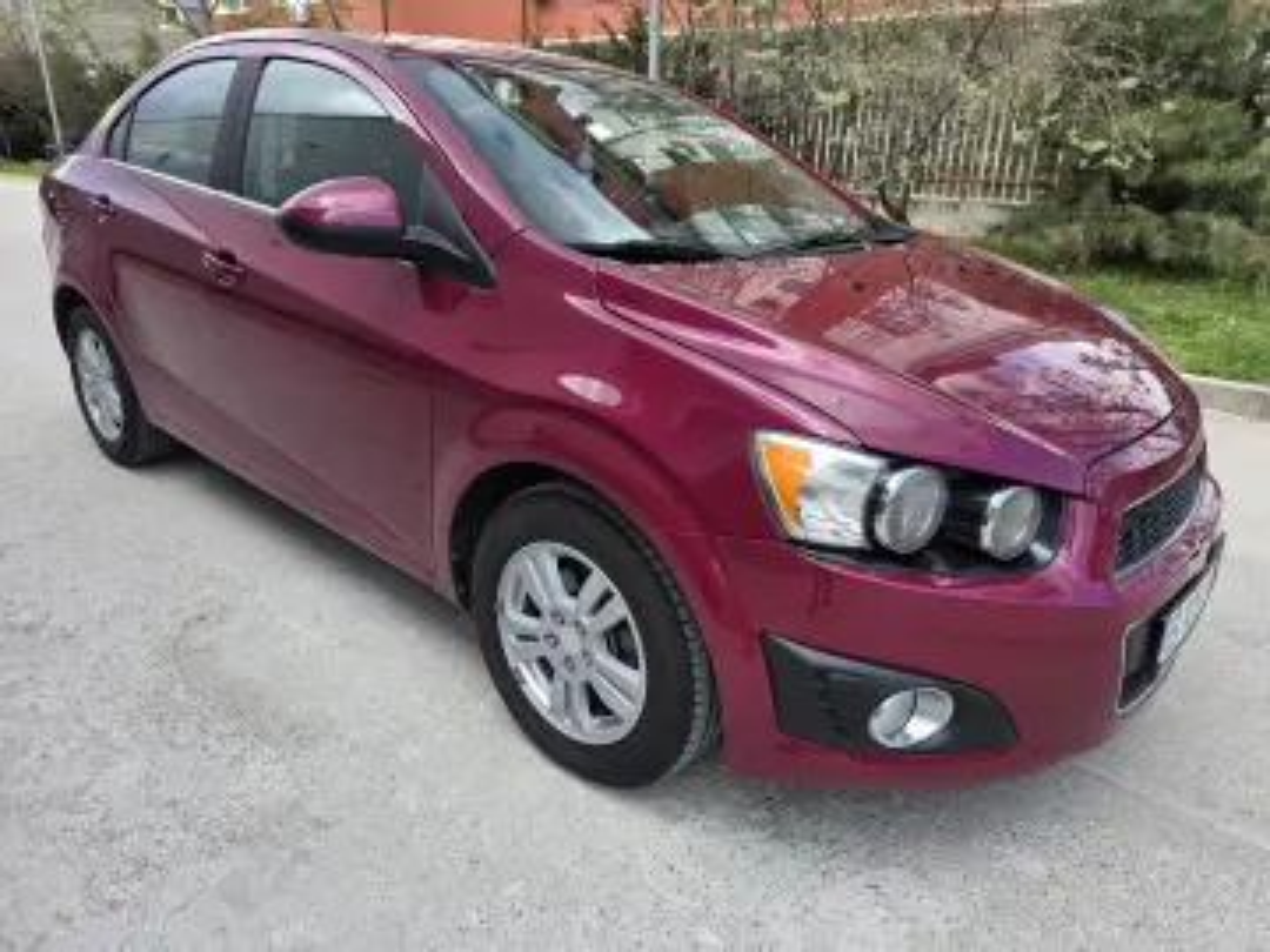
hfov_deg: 73.9
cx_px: 635
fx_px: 844
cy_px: 476
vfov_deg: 58.9
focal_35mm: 23
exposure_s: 1/359
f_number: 1.7
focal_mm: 6.3
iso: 25
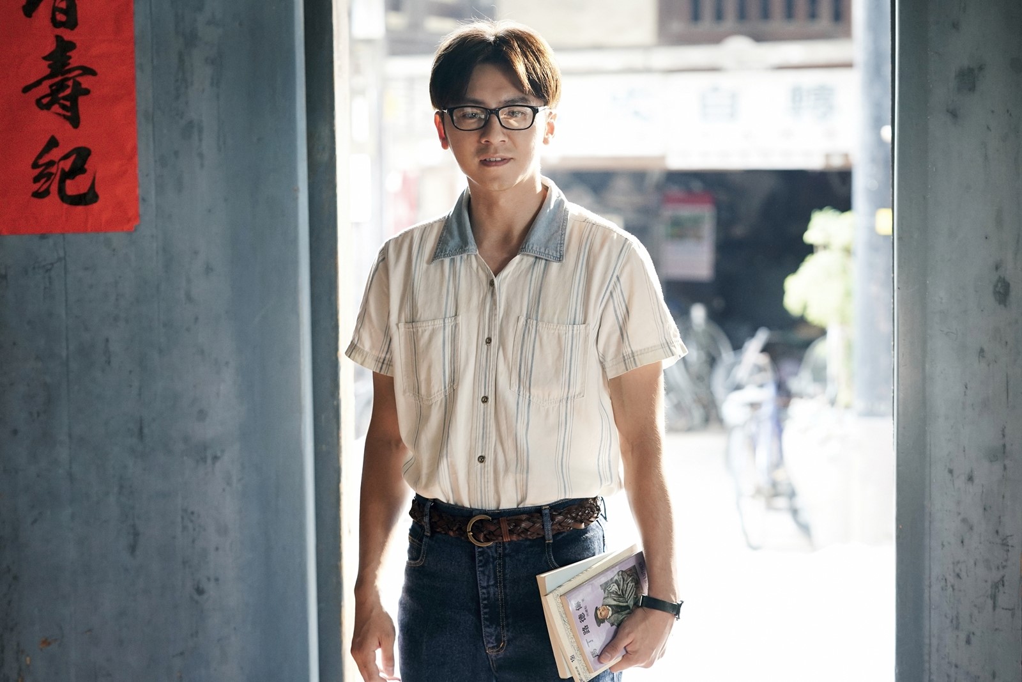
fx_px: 2441
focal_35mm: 86
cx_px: 511
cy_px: 341
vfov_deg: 15.9
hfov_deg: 23.6
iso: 1000
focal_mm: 86
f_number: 3.5
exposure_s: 1/125
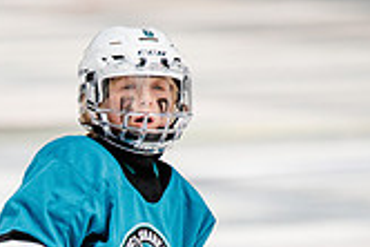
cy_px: 394
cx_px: -2
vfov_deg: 1.2
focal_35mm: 1151
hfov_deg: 1.8
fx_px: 11840
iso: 1250
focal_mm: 300
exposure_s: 1/3200
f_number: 3.2
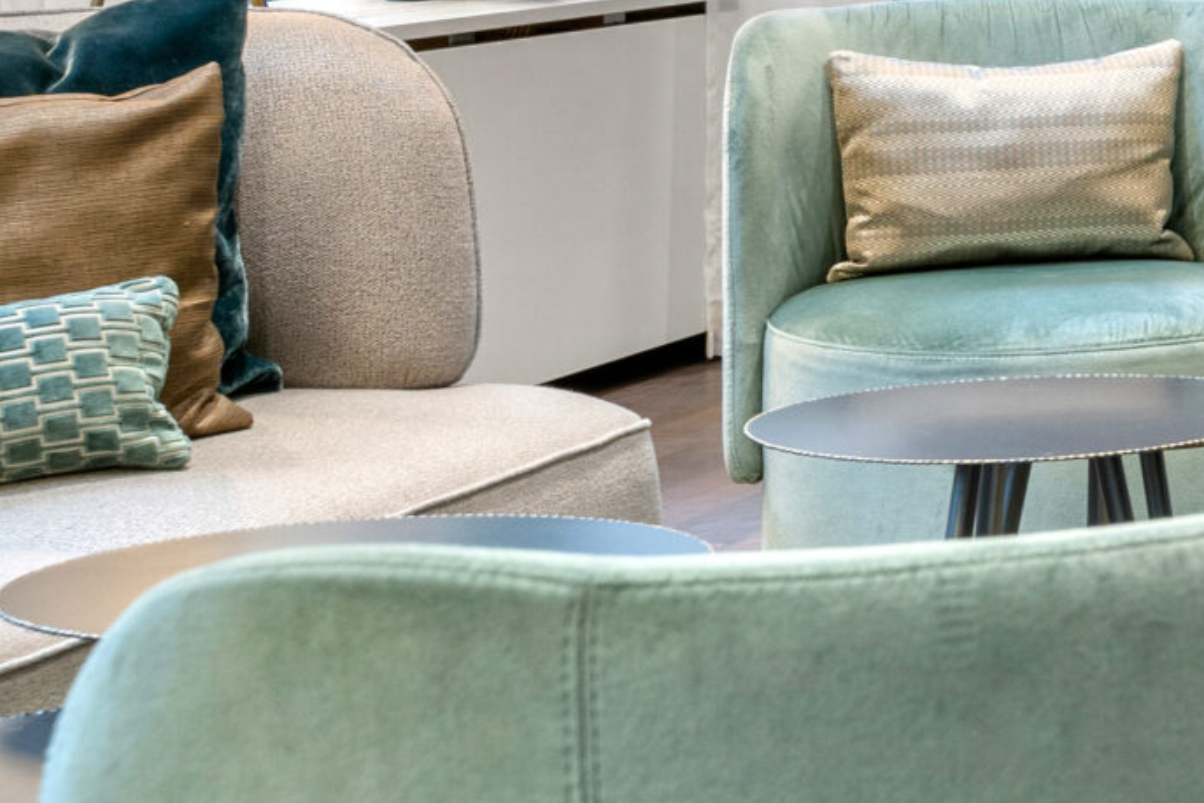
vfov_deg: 10.9
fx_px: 4113
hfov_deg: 14.5
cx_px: 2213
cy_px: -205
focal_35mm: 123
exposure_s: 1/4
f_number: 8
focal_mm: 33
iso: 400
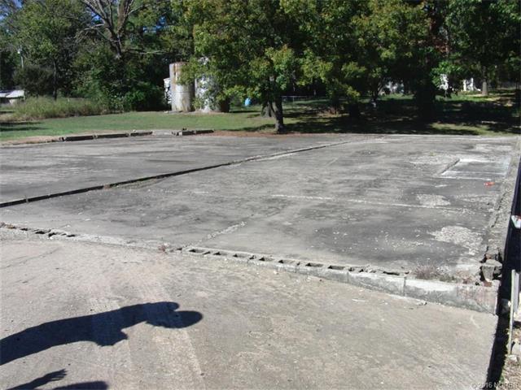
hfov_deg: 50.1
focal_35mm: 37
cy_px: 195
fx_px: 557
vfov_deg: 38.7
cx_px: 260
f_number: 8.5
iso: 100
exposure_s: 1/250
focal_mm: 6.42
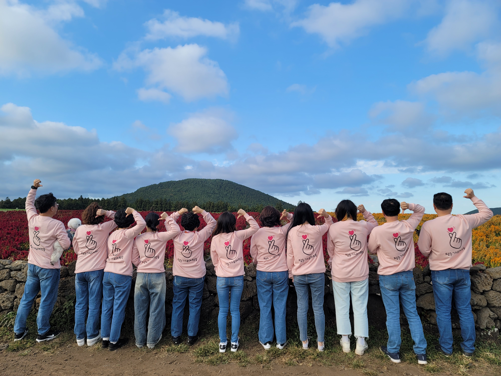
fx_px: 362
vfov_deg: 54.9
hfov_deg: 69.4
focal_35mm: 25
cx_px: 250
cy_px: 188
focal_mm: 7
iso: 20
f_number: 1.8
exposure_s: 1/395
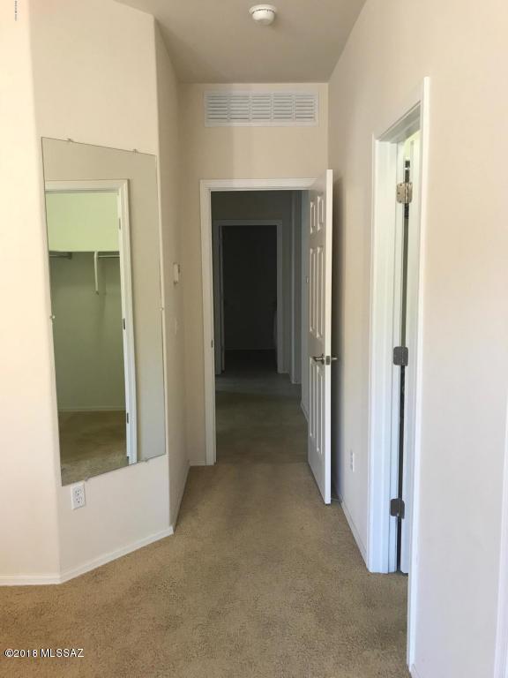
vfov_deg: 63.4
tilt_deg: -6.0
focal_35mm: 28
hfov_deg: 49.7
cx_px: 254
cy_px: 339
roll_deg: +0.6
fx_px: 548
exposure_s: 1/20
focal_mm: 3.99
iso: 32
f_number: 1.8
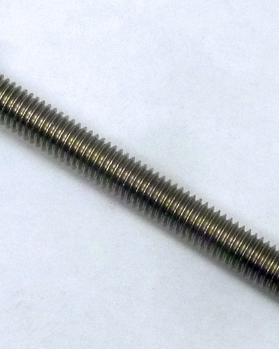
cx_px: 126
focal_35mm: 68
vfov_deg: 27.9
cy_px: 174
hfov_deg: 22.5
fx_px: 702
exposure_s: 1/40
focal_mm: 8.5
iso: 320
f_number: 3.8
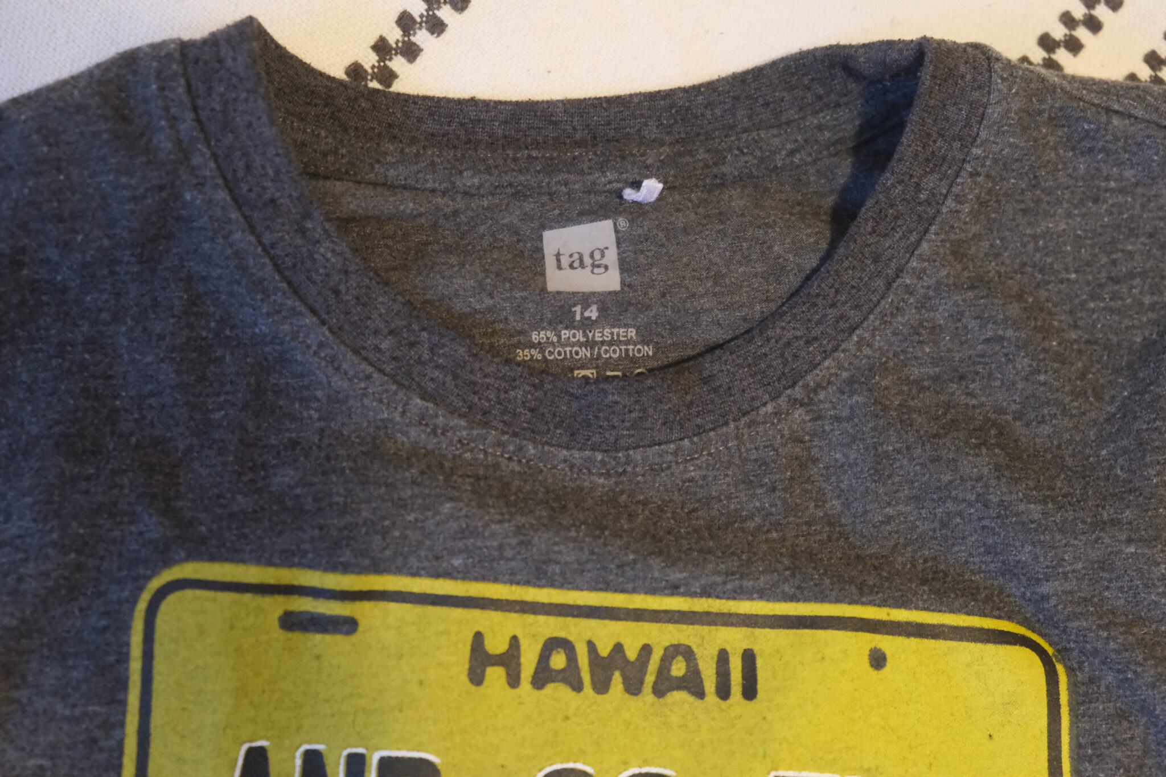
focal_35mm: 61
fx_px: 1975
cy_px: 388
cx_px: 583
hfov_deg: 32.9
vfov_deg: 22.3
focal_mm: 40.7
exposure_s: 1/45
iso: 6400
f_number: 4
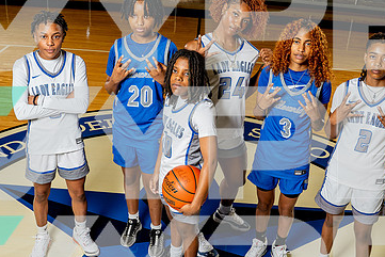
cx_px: 188
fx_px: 481
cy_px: 143
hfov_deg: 43.6
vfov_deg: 29.9
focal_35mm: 45
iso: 640
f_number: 5.6
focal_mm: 28
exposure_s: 1/250
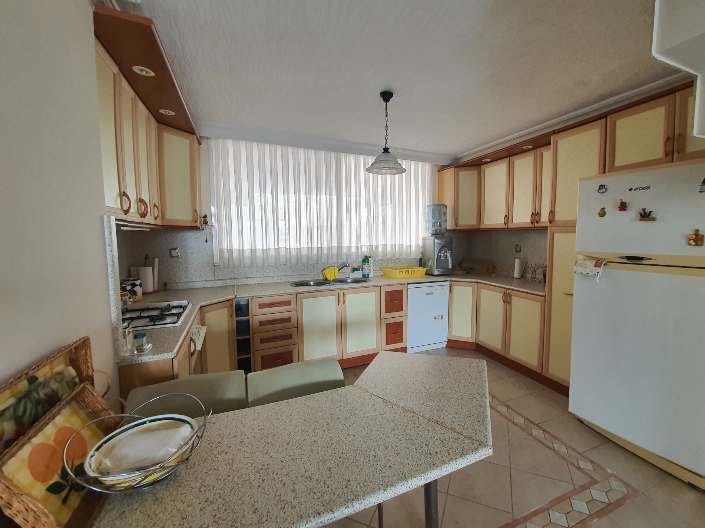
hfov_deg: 101.9
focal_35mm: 14
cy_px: 259
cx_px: 378
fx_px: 285
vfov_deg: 85.7
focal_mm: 1.8
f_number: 2.2
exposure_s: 1/50
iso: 100
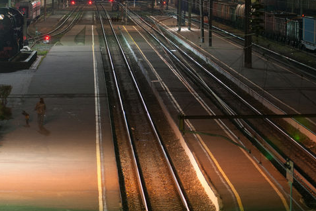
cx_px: 122
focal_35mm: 198
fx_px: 1740
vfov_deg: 6.9
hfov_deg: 10.4
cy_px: 75
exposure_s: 1/1.67
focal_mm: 70
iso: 200
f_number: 2.8
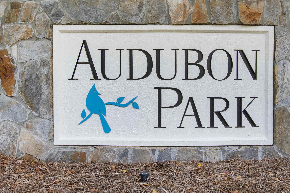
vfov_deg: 33.2
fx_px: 322
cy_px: 69
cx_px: 166
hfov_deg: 48.3
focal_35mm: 40
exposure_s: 1/100
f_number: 8
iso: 200
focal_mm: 20
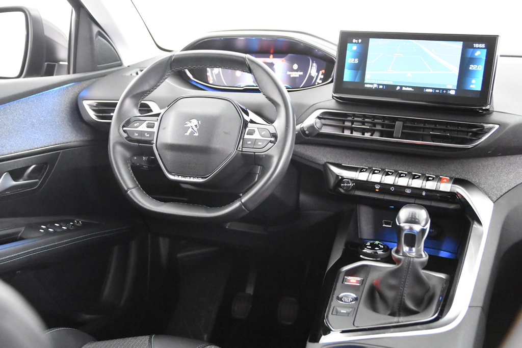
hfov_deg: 46.4
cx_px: 261
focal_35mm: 42
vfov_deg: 31.9
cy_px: 174
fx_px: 609
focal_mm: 28
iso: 12800
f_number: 3.2
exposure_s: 1/50
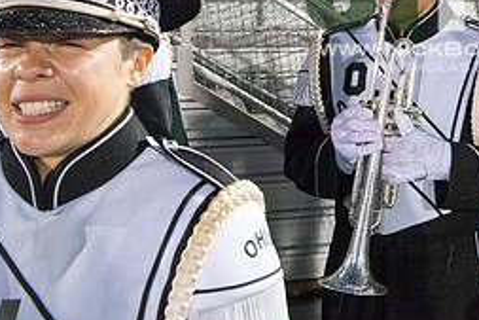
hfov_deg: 33.9
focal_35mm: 55
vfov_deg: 23.4
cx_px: 449
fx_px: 732
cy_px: -18
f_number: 5.6
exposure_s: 1/200
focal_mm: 24
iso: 5000
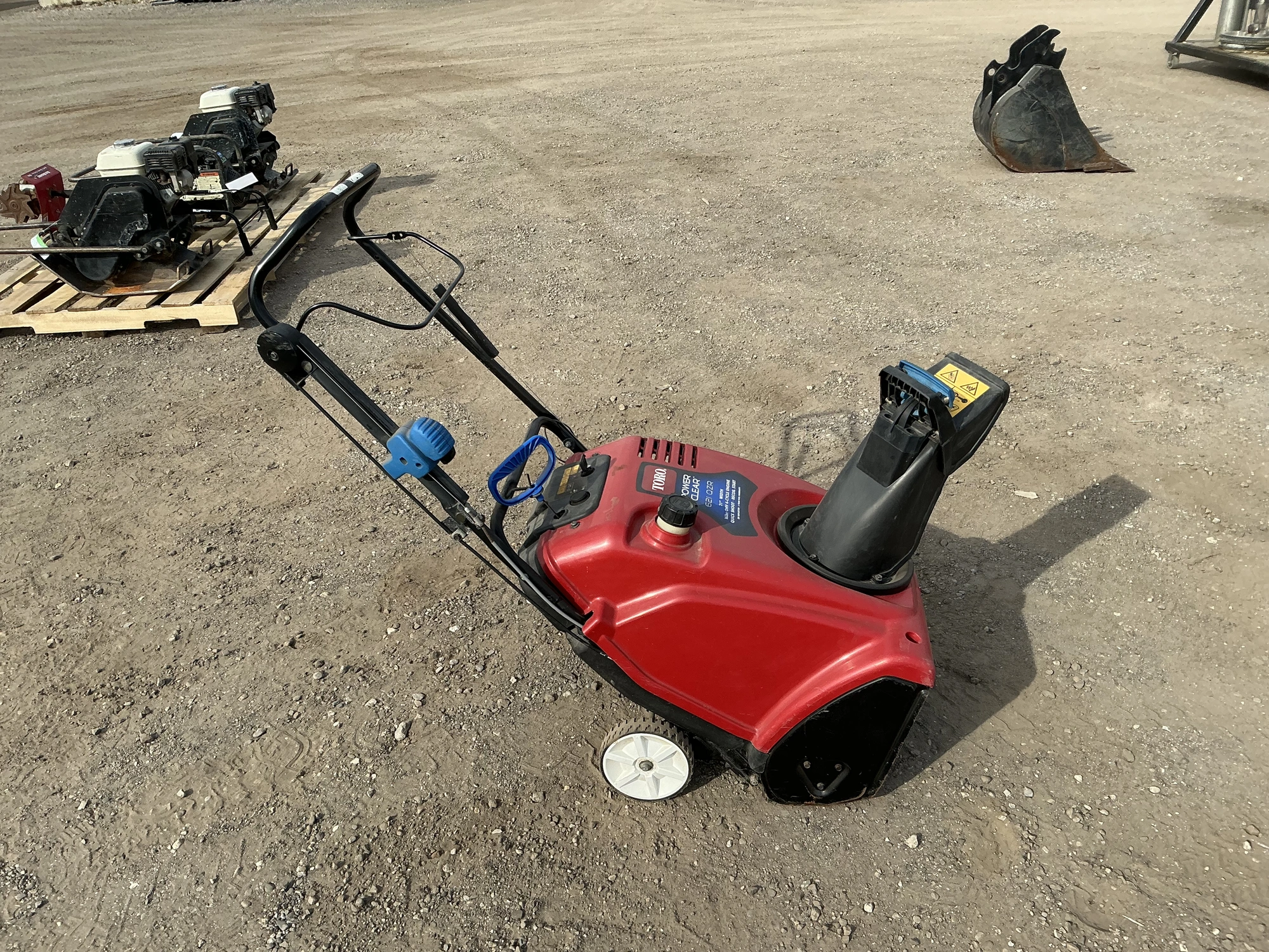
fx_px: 1026
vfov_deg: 49.7
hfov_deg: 63.4
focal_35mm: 28
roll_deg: +2.7
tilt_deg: -25.5
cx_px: 634
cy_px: 476
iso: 25
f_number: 1.8
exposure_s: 1/1377
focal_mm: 3
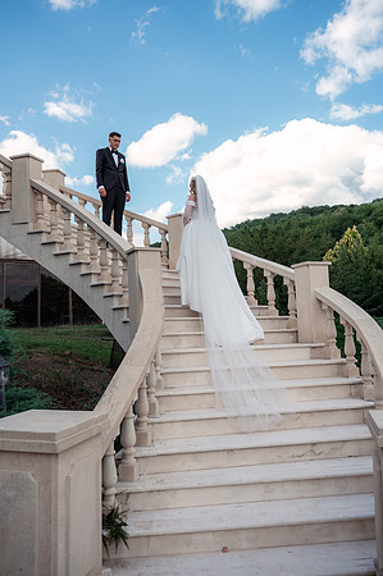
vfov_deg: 65.5
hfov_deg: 46.3
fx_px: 448
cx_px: 192
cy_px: 288
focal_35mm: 28
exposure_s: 1/500
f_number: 3.5
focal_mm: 28
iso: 160
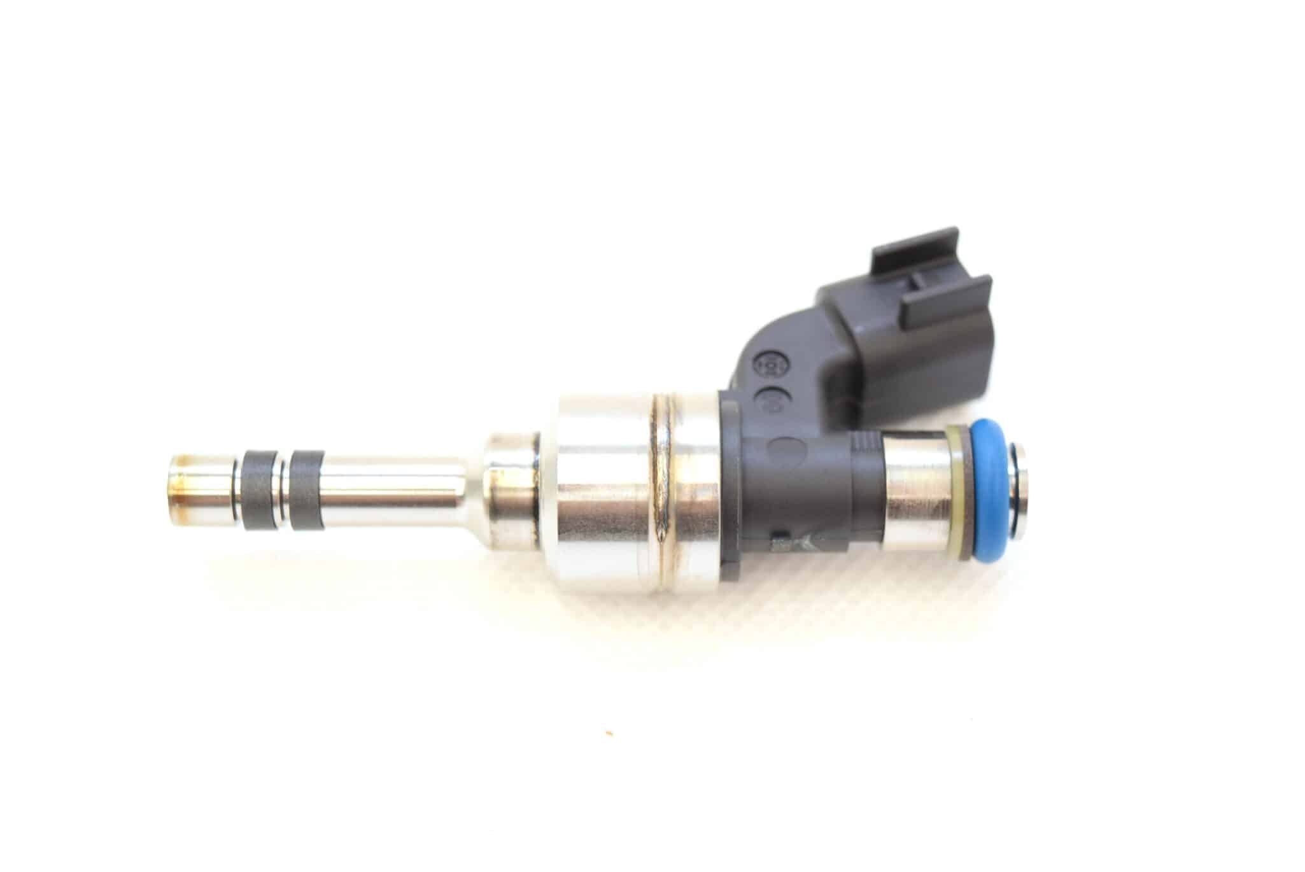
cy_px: 436
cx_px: 652
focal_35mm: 63
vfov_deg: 21.6
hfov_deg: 31.9
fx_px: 2285
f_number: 5.6
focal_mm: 42
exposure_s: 1/125
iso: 400
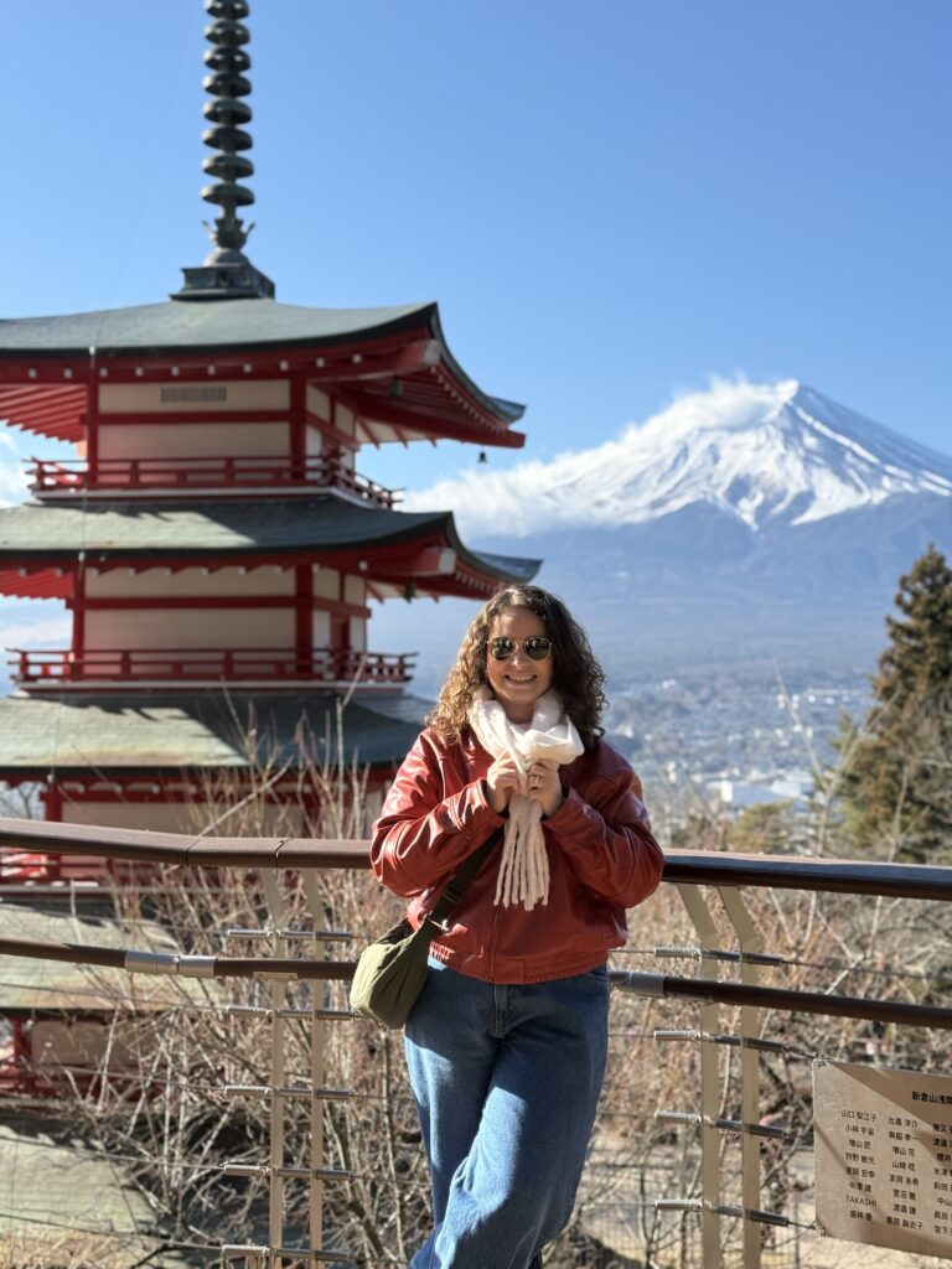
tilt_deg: +1.8
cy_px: 634
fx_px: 1760
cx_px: 476
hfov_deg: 30.3
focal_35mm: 48
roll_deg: +0.0
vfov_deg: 39.7
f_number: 1.78
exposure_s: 1/2273
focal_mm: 6.76
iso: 64
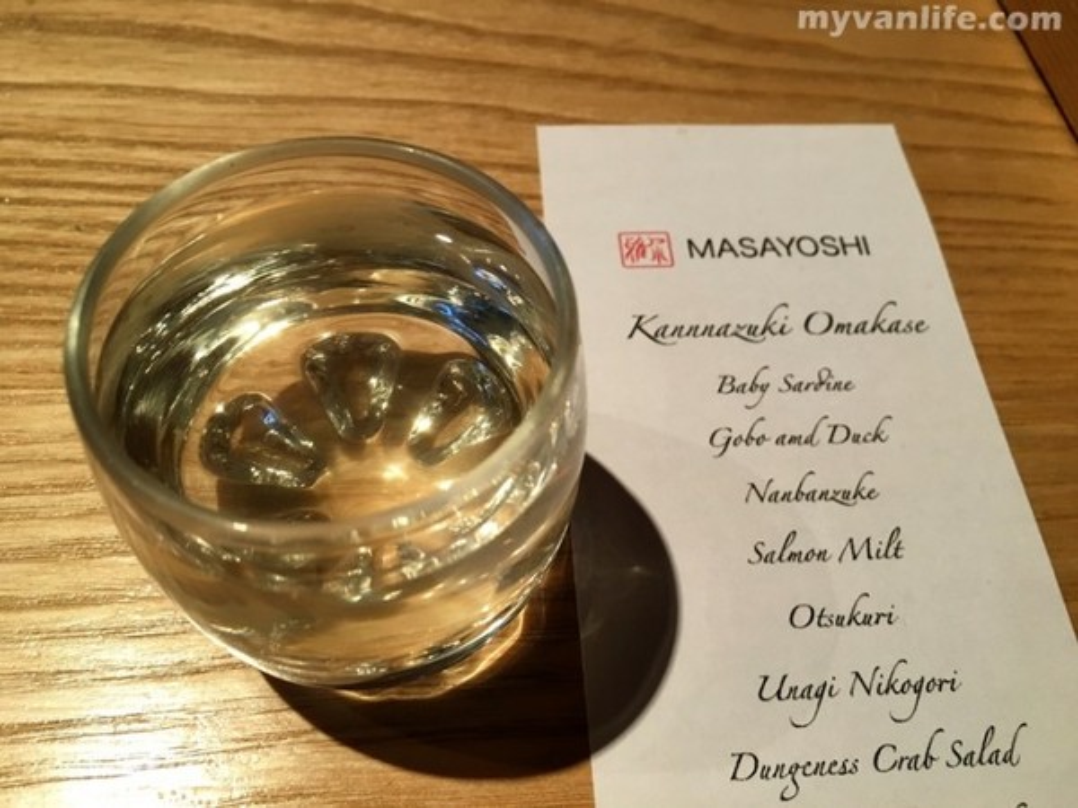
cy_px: 404
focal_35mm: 29
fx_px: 903
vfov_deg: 48.2
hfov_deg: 61.7
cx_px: 539
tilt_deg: -58.5
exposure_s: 1/30
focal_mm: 4.15
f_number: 2.2
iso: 80
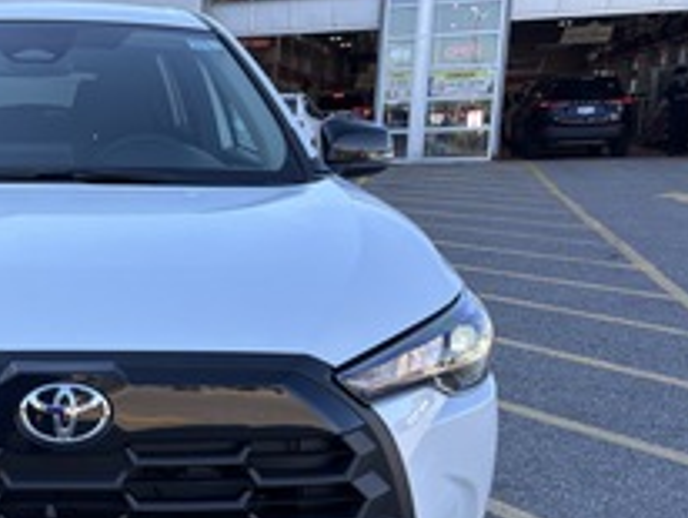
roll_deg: +1.5
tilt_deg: -15.6
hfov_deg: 33.6
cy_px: 416
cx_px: 30
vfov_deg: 27.0
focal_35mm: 53
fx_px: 1055
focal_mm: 5.96
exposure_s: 1/670
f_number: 1.6
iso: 50
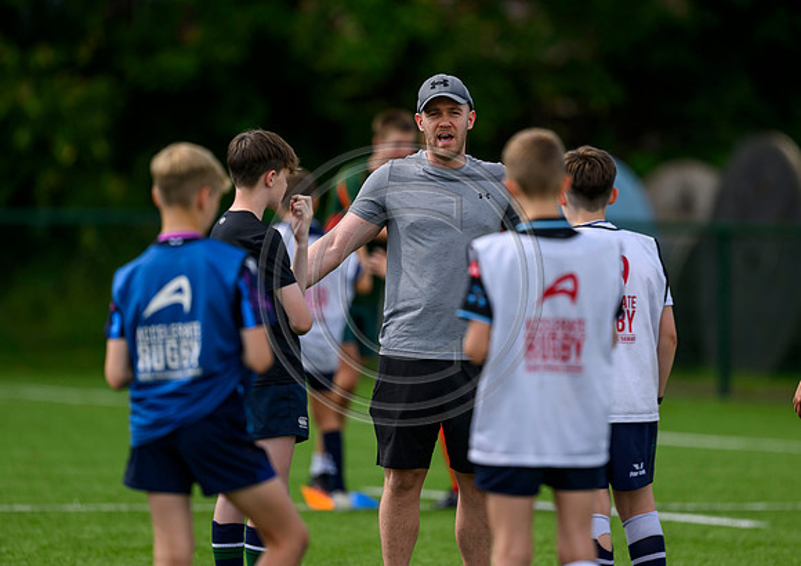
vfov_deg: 2.9
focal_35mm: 501
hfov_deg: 4.0
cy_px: 225
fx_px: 11360
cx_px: 433
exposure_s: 1/1250
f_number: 3.2
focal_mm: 400
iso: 160
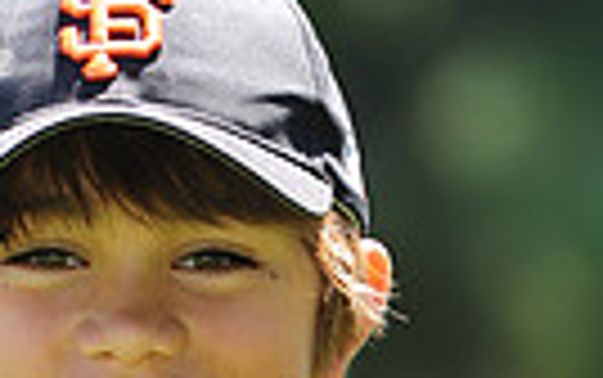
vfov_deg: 1.5
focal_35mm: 882
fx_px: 14507
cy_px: 806
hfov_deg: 2.4
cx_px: 140
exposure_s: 1/320
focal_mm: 200
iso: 200
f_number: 4.5
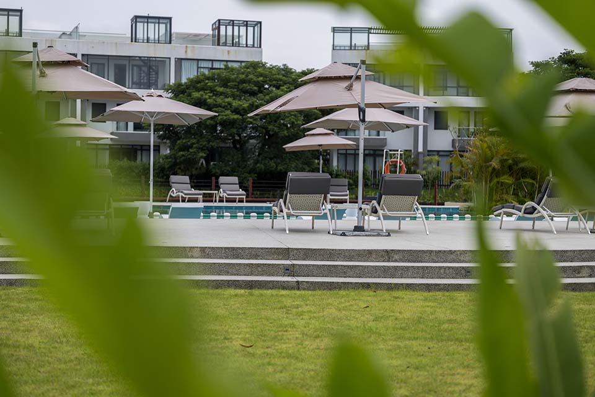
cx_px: 298
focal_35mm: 70
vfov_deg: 19.5
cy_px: 198
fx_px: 1157
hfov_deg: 28.8
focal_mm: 70
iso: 64
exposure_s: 1/1000
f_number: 2.8
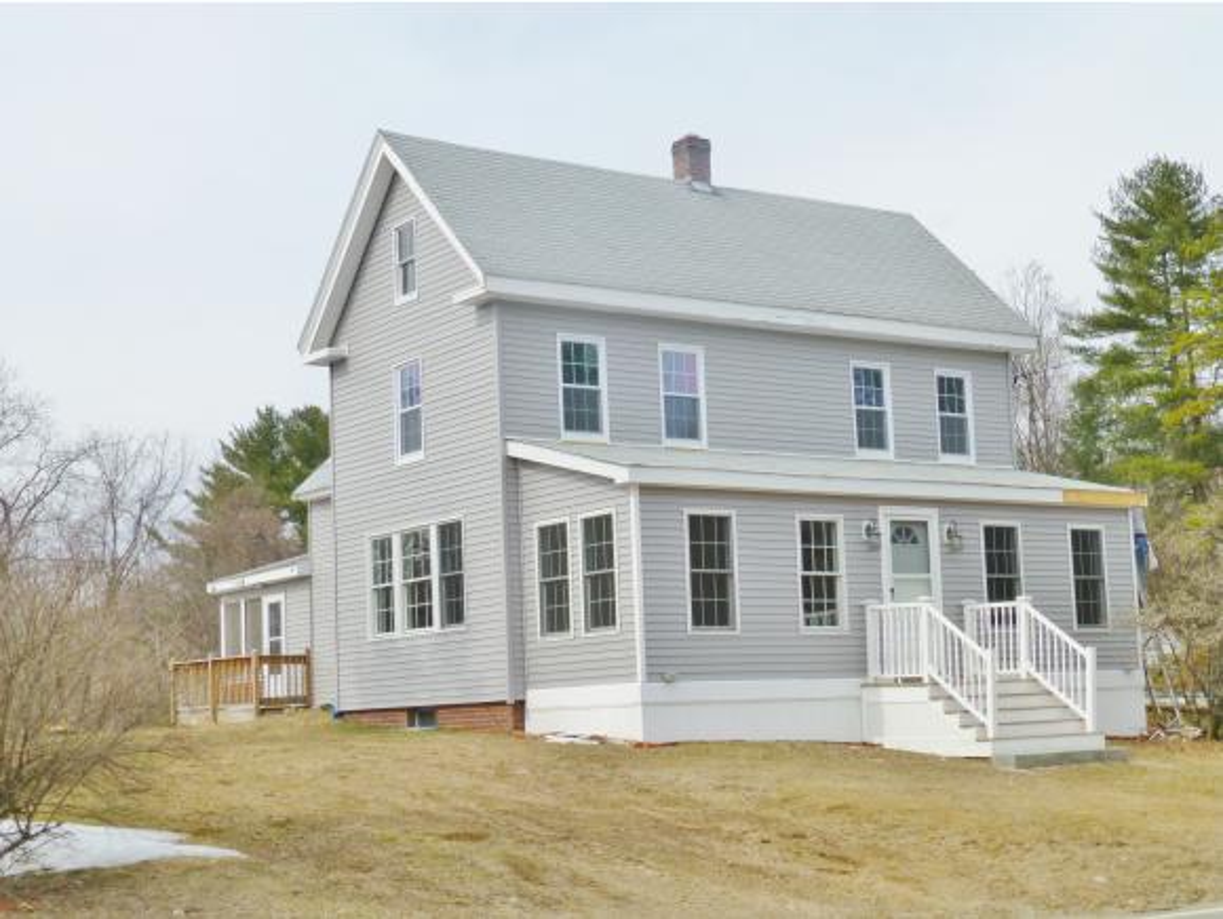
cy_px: 460
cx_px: 612
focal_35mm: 54
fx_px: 1909
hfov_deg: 35.5
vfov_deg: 27.1
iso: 100
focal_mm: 9.7
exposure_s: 1/800
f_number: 4.6
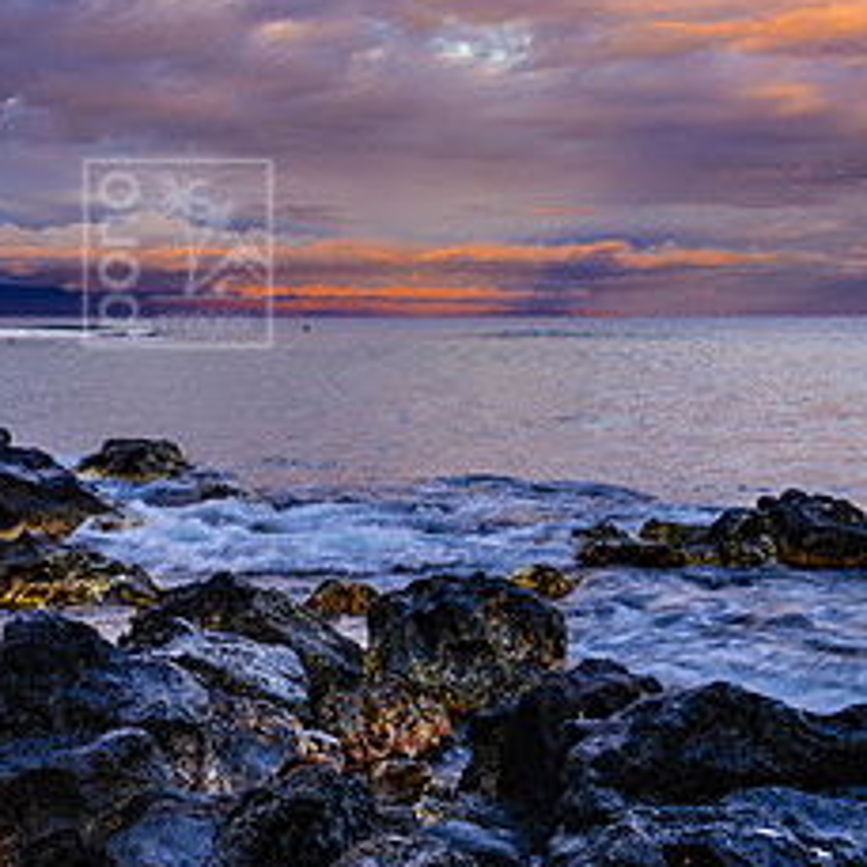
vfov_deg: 32.4
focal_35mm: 52
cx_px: 178
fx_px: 1474
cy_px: 256
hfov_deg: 31.9
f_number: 10
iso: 125
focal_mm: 24
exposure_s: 1/6
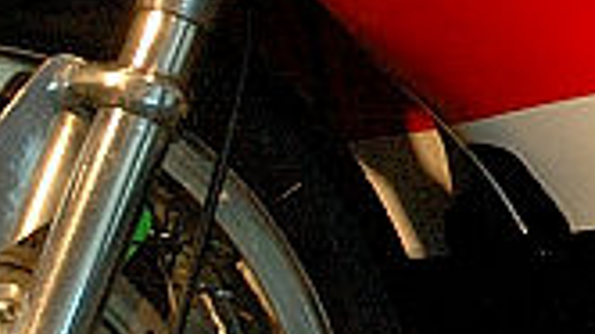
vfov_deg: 5.0
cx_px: 760
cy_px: 54
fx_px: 3818
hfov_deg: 8.8
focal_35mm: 242
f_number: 5
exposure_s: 1/60
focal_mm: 25
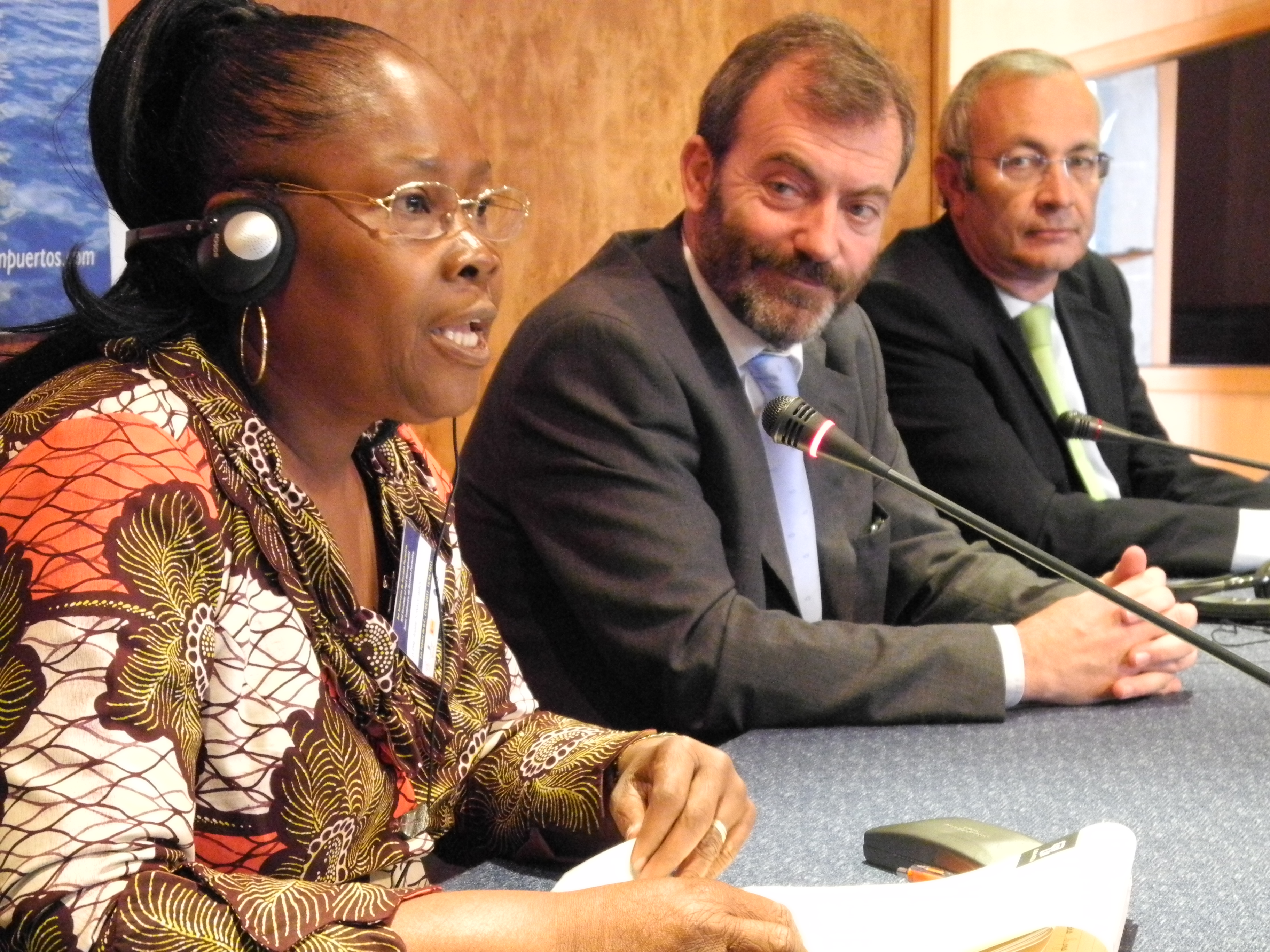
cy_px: 476
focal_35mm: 85
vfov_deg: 17.4
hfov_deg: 23.0
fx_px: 3119
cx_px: 635
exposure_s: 1/23.7
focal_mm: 18.1
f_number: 4
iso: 1600
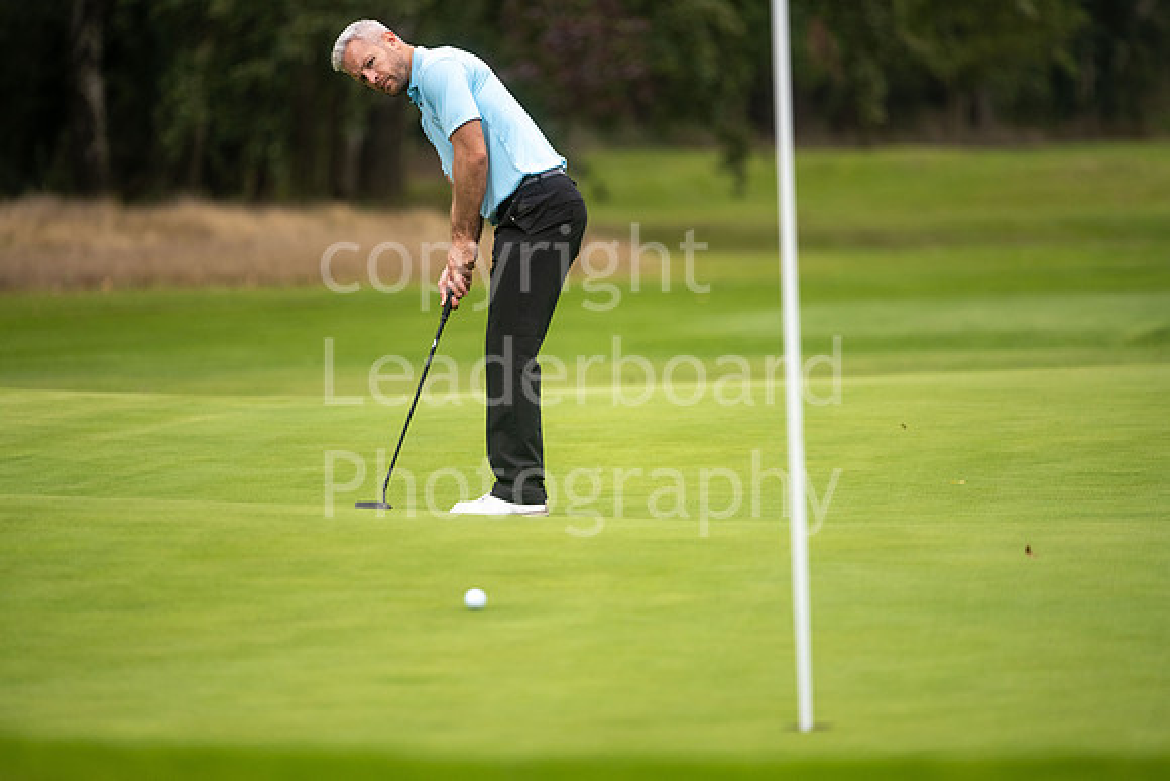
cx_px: 585
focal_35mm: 300
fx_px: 9752
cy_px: 390
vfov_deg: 4.6
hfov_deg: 6.9
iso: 640
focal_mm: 300
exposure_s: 1/1250
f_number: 4
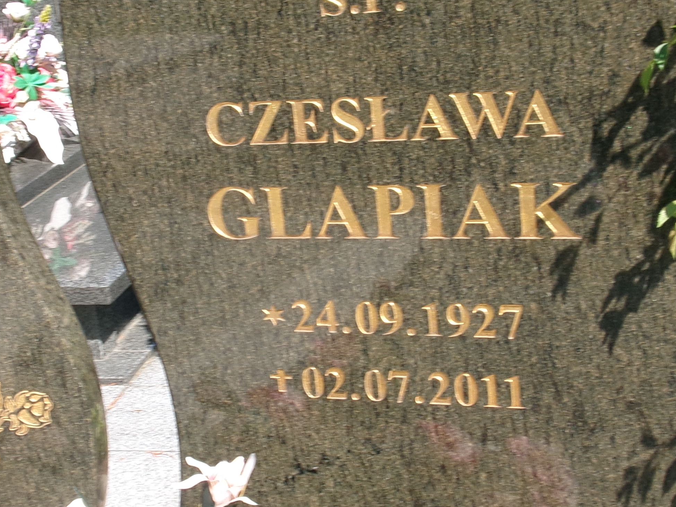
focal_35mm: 66
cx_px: 239
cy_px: 270
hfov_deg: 29.2
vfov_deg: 22.2
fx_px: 1289
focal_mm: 5.1
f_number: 10.8
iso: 100
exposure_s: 1/56
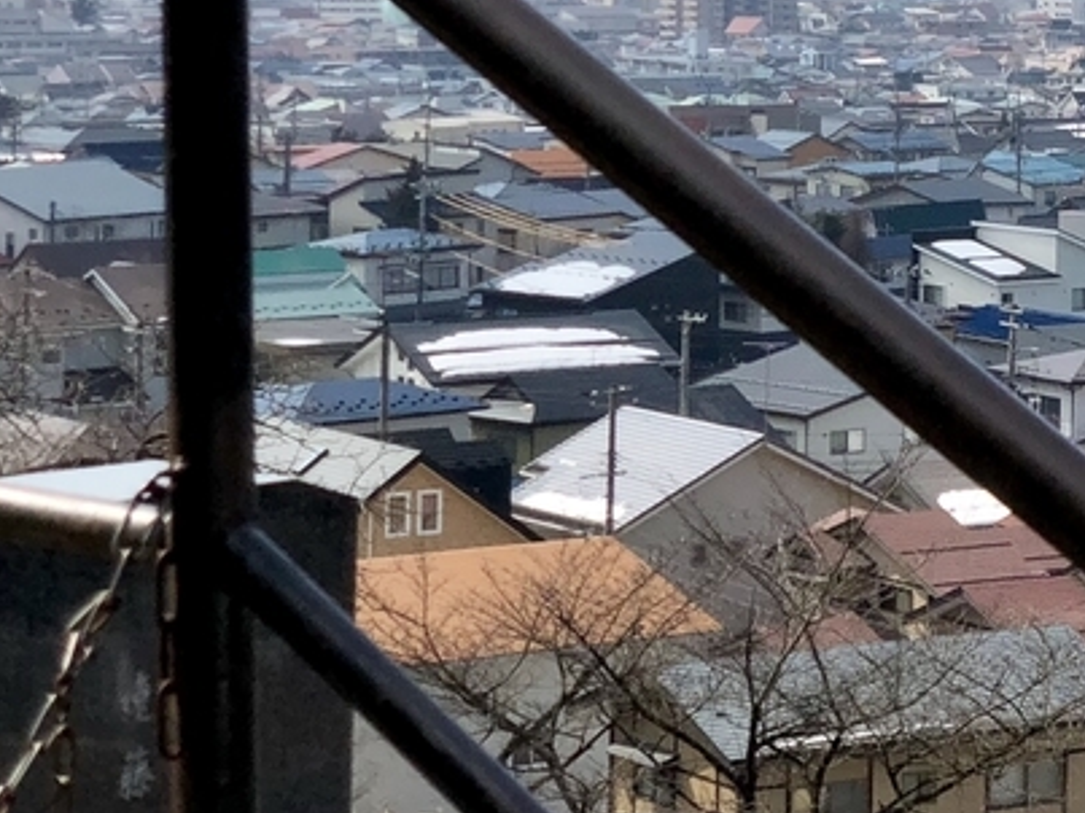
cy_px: -78
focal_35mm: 155
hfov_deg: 12.4
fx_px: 4857
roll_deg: -0.9
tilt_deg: +0.2
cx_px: 1365
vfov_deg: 9.5
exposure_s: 1/2288
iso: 16
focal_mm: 6
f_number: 2.4
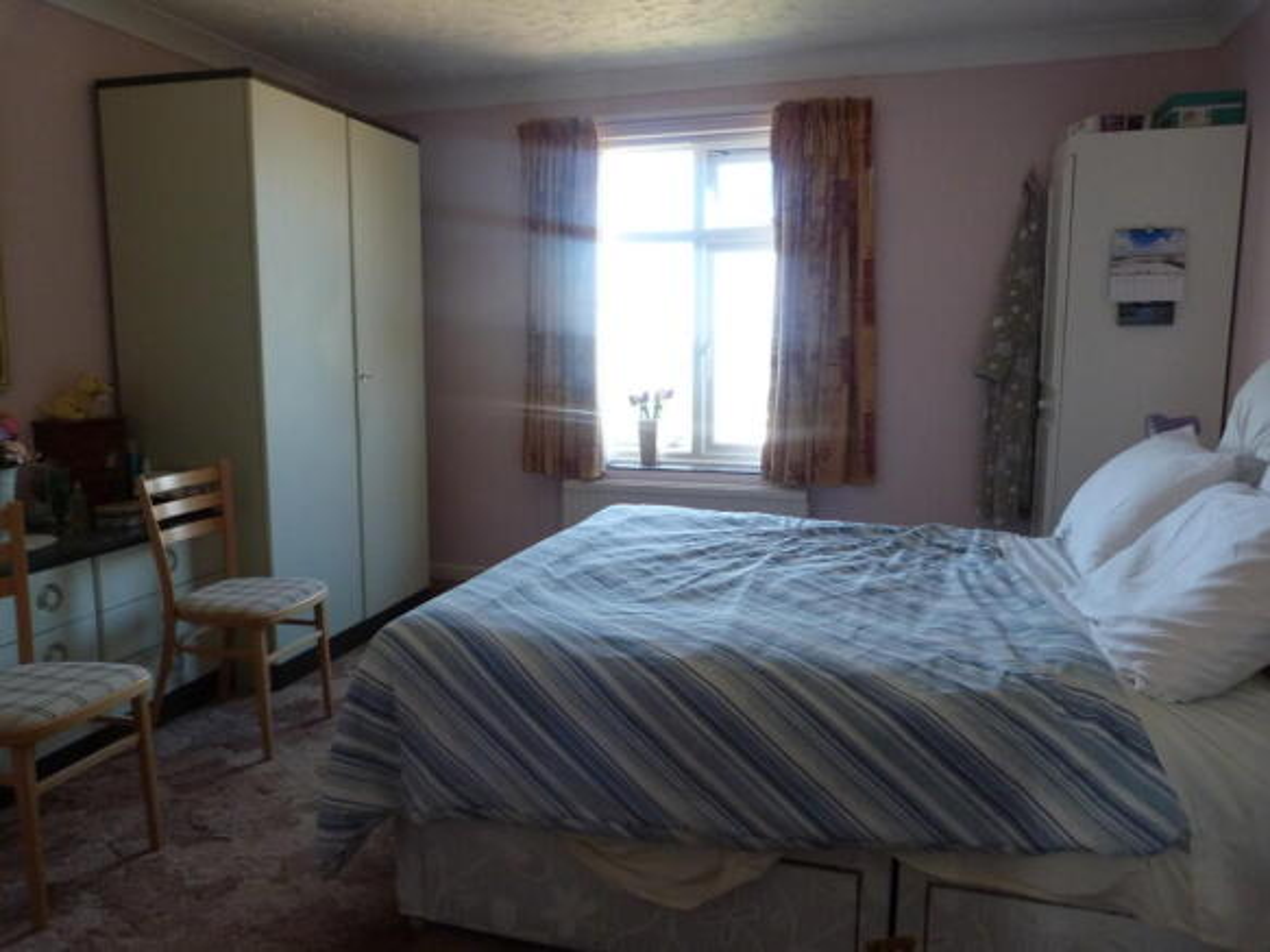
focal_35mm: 25
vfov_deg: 54.9
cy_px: 476
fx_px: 917
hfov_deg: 69.4
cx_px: 635
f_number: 2.8
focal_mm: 4.5
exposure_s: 1/60
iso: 250
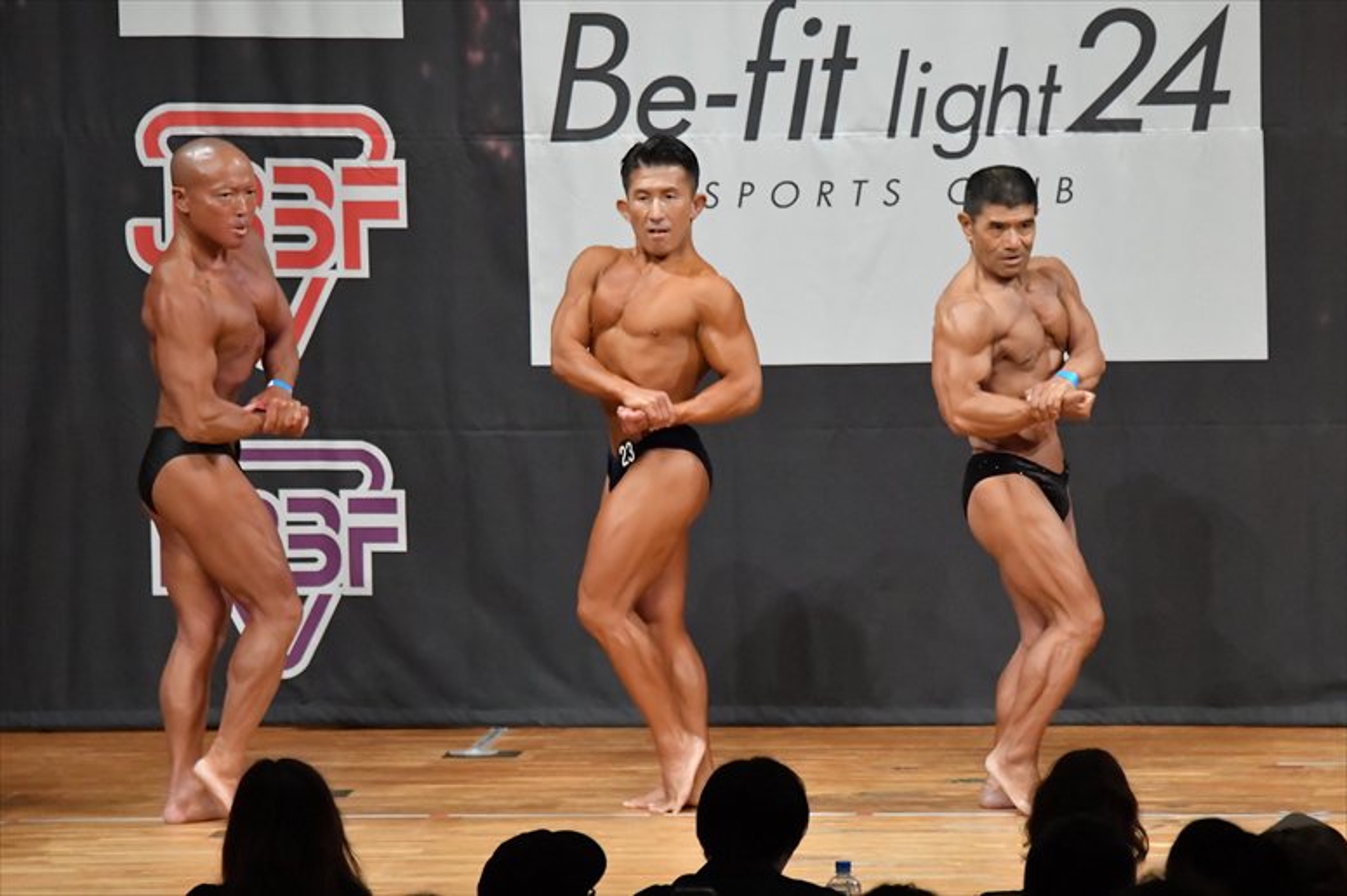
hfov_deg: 7.6
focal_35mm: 270
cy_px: 448
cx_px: 674
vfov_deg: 5.1
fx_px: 10098
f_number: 5.6
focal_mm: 180
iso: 9000
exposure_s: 1/400
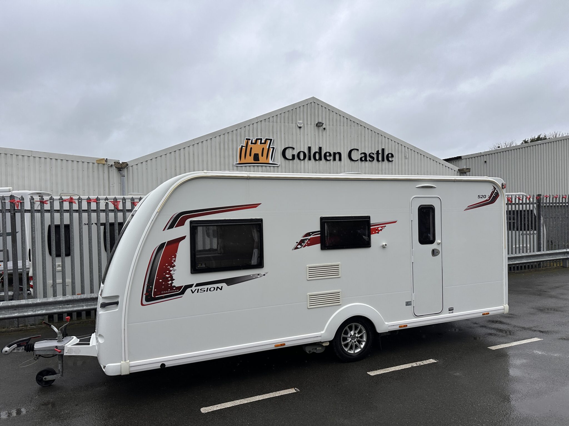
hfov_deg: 71.6
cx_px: 284
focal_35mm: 24
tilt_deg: +0.1
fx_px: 394
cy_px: 213
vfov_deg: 56.8
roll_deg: +0.5
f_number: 1.78
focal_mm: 6.86
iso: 80
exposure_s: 1/1949
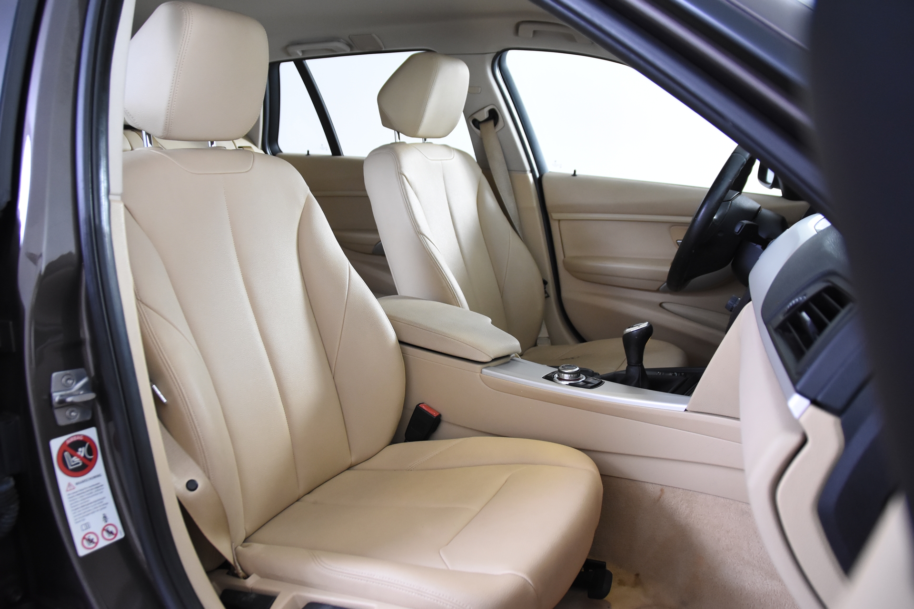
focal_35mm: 26
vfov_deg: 50.4
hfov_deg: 70.4
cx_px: 457
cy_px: 304
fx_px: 647
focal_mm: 17
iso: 1600
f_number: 3.5
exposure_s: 1/50
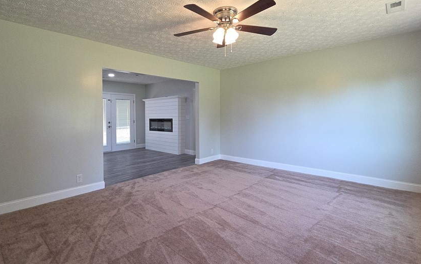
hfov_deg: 94.0
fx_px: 195
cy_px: 118
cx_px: 189
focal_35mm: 17
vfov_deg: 67.8
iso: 100
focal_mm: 2.2
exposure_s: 1/60
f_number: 2.2
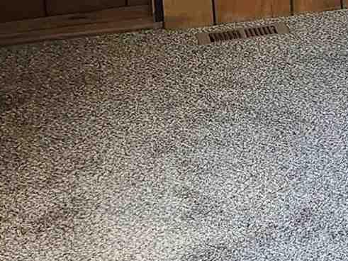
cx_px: 777
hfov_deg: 11.7
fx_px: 1447
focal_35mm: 144
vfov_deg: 10.0
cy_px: -103
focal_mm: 5.4
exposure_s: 1/120
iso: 250
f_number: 1.8
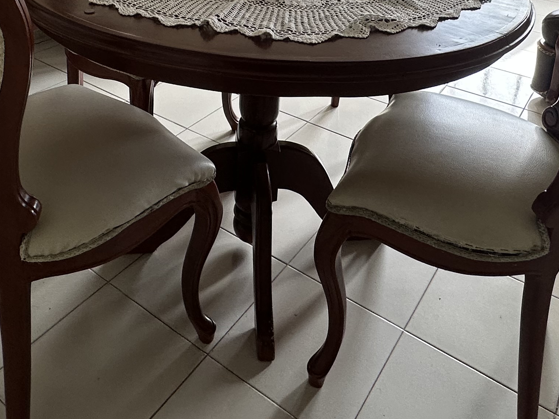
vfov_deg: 32.7
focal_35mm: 37
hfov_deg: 50.1
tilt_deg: -12.0
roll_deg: -2.6
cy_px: -67
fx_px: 597
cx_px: 265
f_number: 2.2
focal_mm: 2.22
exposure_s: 1/99
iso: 64
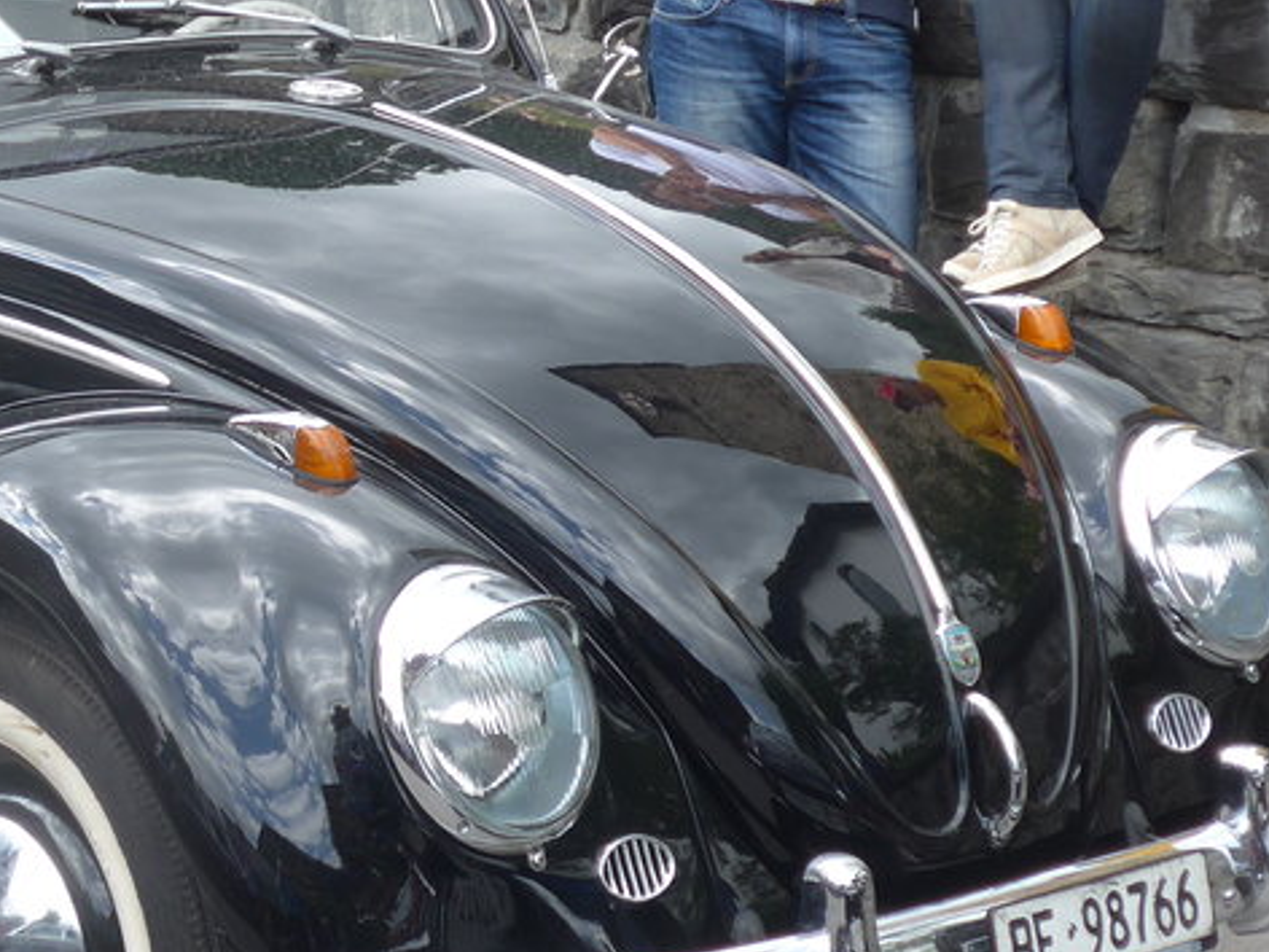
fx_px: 4289
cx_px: 140
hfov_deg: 16.6
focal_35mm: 117
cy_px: 430
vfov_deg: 12.7
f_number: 3
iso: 80
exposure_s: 1/320
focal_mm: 9.5
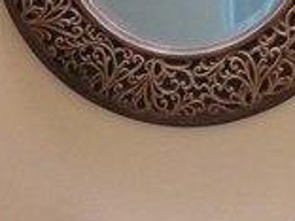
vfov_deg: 9.5
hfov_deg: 12.5
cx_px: -112
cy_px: 323
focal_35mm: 152
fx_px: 1295
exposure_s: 1/30
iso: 320
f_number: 2.8
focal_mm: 6.1
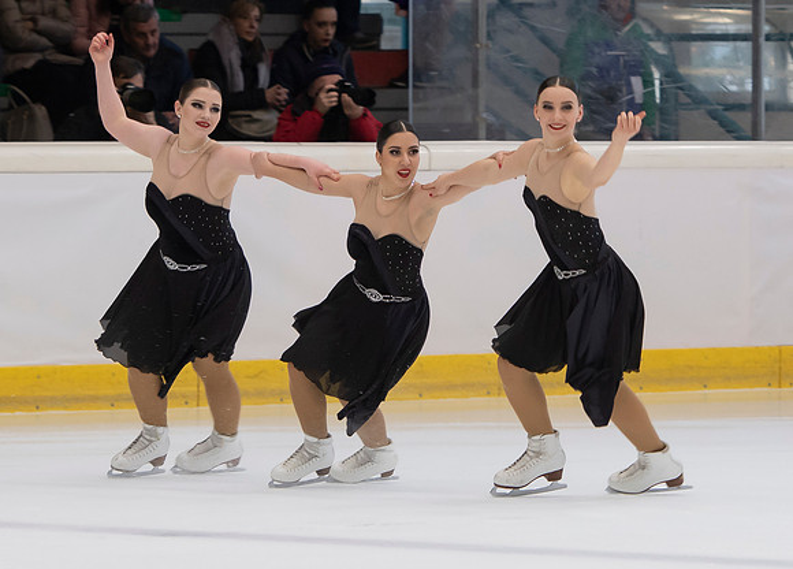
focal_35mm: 406
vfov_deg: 3.6
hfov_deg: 5.0
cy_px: 234
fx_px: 9166
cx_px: 411
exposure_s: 1/250
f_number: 3.5
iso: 800
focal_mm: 122
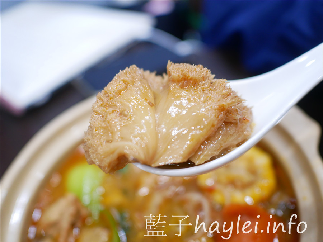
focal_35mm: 30
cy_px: 121
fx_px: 280
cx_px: 162
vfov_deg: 46.8
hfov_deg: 60.0
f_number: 1.7
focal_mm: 15
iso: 640
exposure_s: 1/60
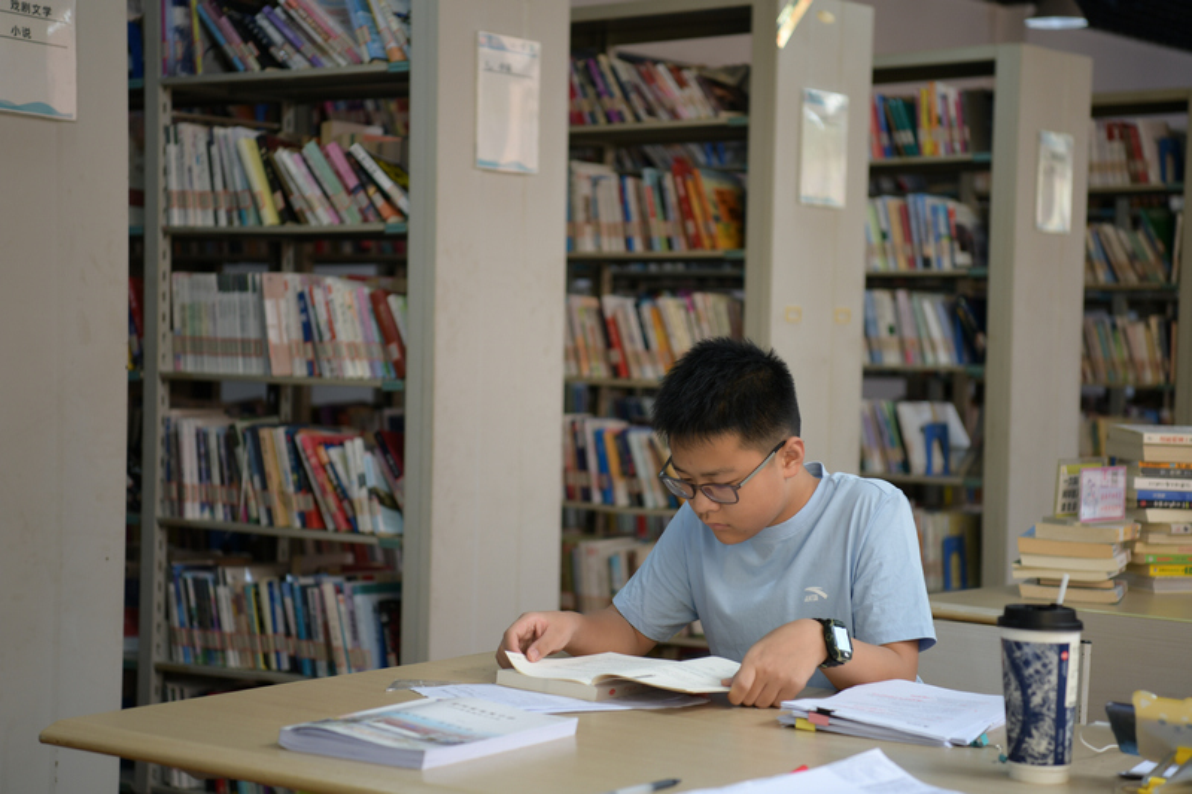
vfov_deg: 19.4
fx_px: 2317
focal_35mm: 70
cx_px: 596
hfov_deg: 28.8
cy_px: 397
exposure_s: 1/160
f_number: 2.8
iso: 400
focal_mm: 70
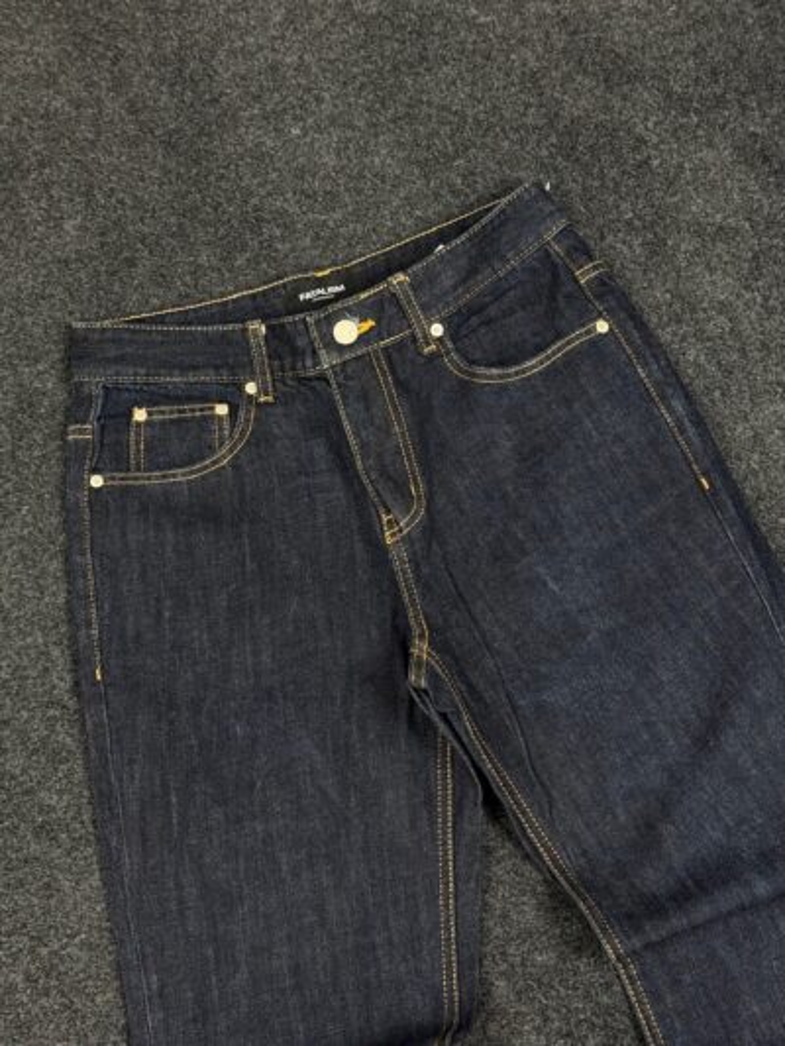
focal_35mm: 48
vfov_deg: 39.6
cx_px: 392
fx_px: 1451
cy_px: 523
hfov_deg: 30.3
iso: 160
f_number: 1.78
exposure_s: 1/50
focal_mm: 6.76
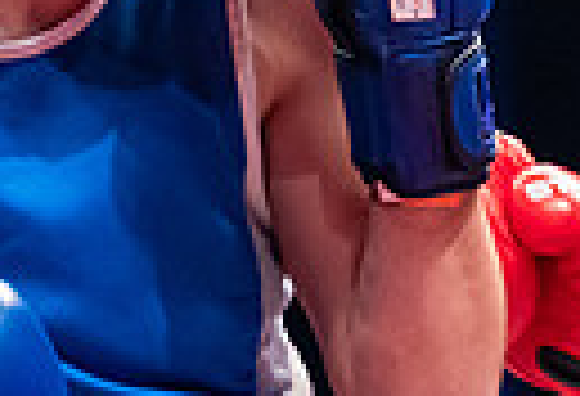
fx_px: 5939
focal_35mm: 366
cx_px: 875
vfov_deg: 3.8
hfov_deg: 5.5
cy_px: -12
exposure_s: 1/1000
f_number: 2.8
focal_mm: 70
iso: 4000
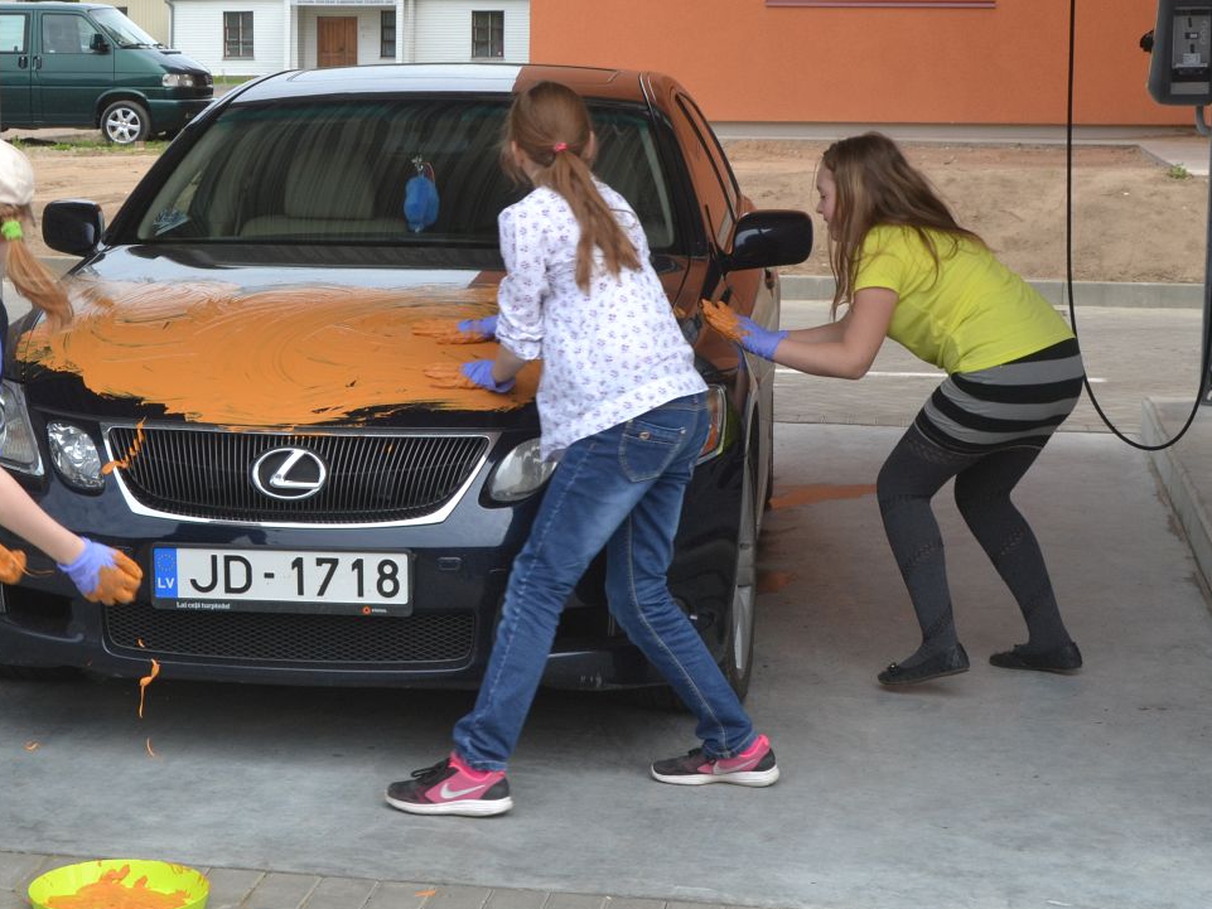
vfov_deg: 20.4
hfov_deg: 26.7
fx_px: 2521
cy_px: 388
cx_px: 312
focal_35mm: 72
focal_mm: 32
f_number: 10
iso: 400
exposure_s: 1/250
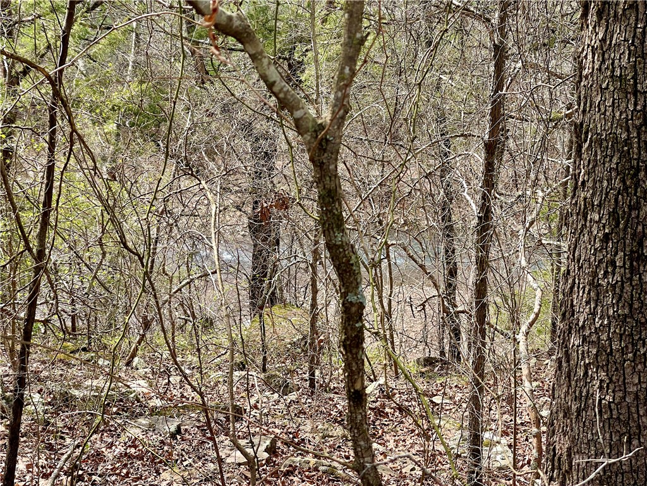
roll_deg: -1.1
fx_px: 1196
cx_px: 324
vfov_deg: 22.9
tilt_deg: -25.6
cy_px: 243
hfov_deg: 30.3
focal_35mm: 64
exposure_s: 1/313
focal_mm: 7.5
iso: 20
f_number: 2.2
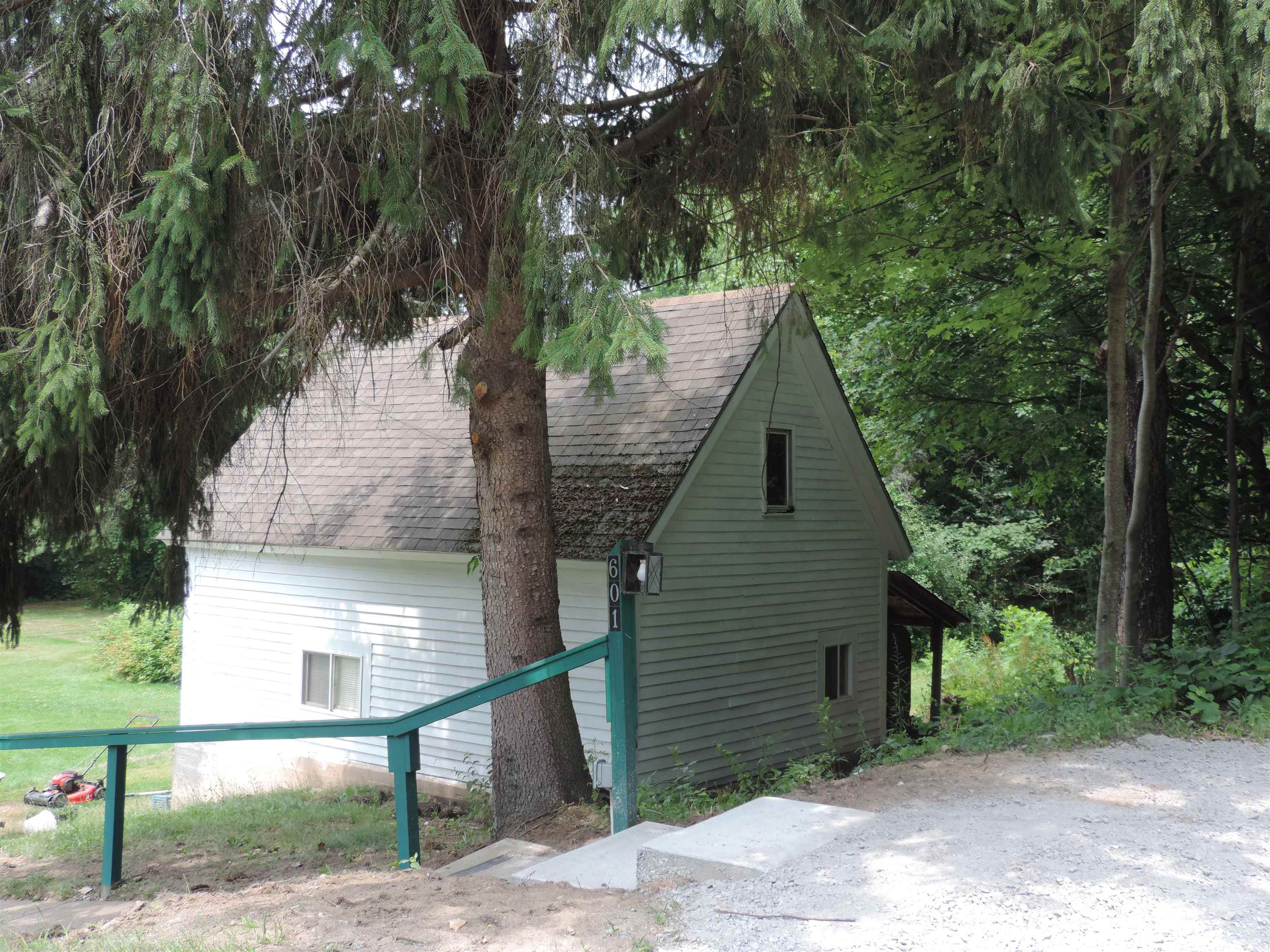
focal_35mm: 40
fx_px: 1468
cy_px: 476
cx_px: 635
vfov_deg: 36.0
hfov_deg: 46.8
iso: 80
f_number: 3.3
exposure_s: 1/160
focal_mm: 7.1
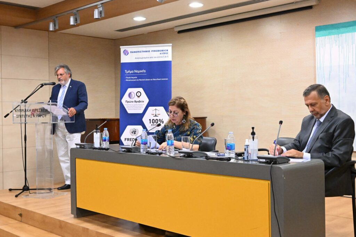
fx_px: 445
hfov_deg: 43.6
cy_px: 118
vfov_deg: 29.9
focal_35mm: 45
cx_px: 178
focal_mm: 30
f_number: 5.6
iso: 8000
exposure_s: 1/160
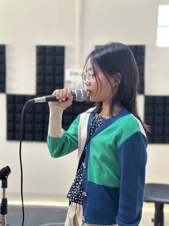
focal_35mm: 48
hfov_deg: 30.3
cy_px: 113
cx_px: 84
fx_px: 312
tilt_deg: -5.0
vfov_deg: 39.7
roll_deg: -1.6
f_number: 1.78
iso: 160
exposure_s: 1/50
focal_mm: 6.86
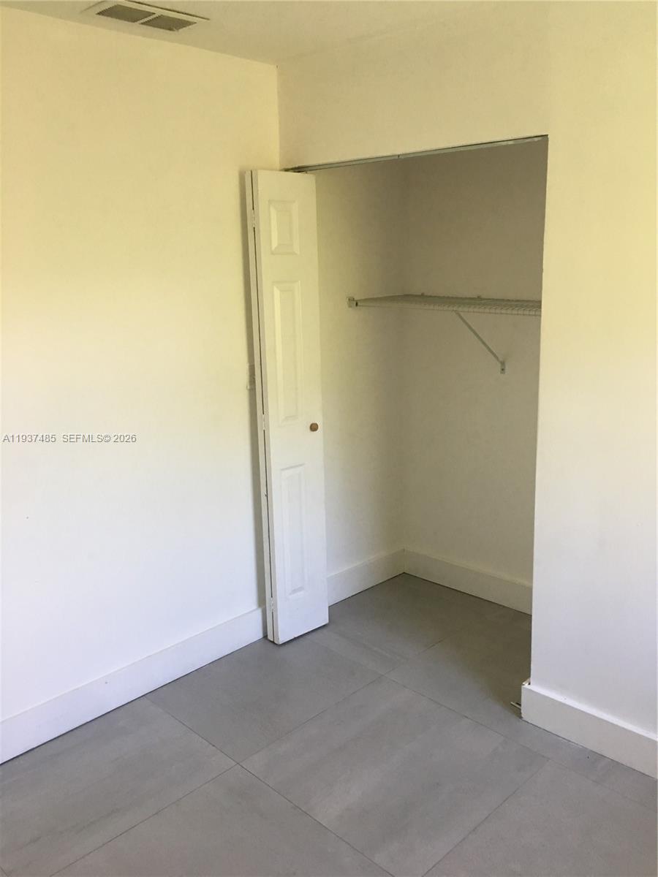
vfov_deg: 61.7
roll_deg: +0.4
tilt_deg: -12.7
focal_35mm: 29
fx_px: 735
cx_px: 329
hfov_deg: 48.2
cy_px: 438
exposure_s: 1/15
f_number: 2.2
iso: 64
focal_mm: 4.15
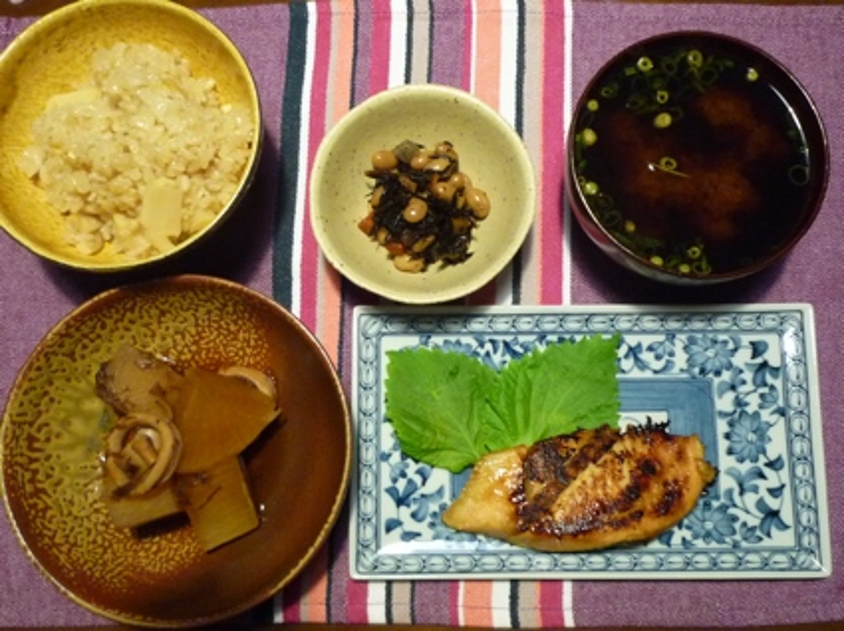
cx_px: 422
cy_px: 316
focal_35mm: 33
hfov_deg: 55.4
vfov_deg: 42.9
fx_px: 804
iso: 400
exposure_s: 1/8
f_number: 2.8
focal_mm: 4.4
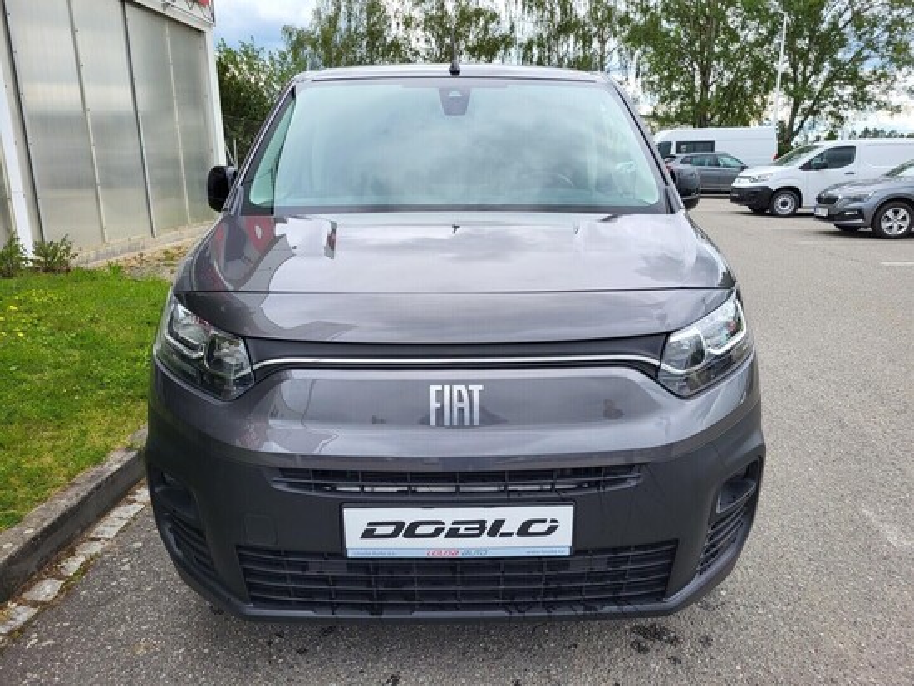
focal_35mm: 26
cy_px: 343
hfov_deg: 67.3
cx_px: 457
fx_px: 687
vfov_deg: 53.1
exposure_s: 1/880
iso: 40
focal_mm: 5.4
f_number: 1.8
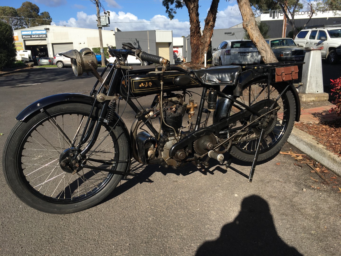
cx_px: 170
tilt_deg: -12.5
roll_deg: +2.8
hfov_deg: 61.7
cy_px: 128
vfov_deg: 48.2
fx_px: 286
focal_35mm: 29
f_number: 2.2
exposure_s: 1/1183
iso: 25
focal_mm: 4.15
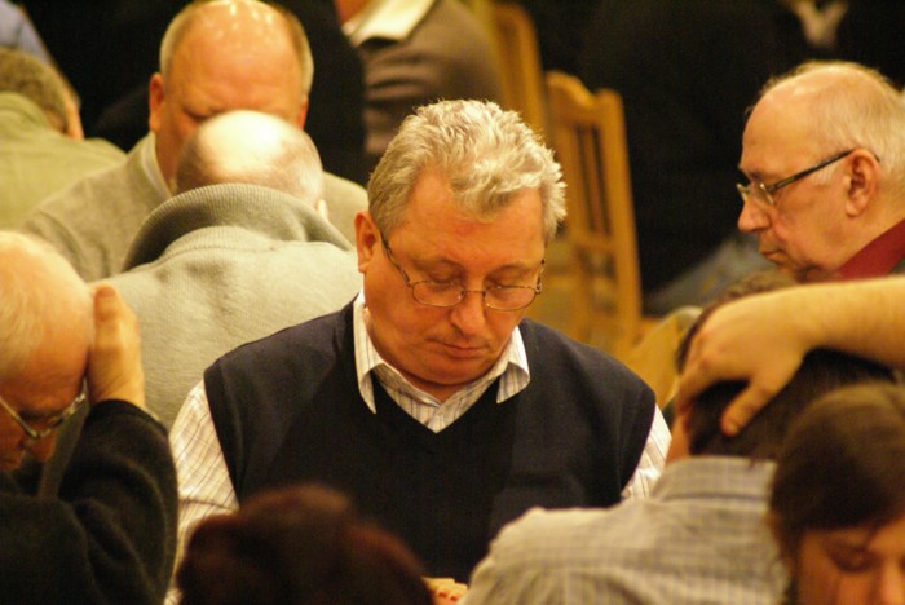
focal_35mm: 450
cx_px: 452
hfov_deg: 4.6
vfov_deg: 3.1
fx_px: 11322
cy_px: 302
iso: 1600
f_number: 5.6
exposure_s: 1/10
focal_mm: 300
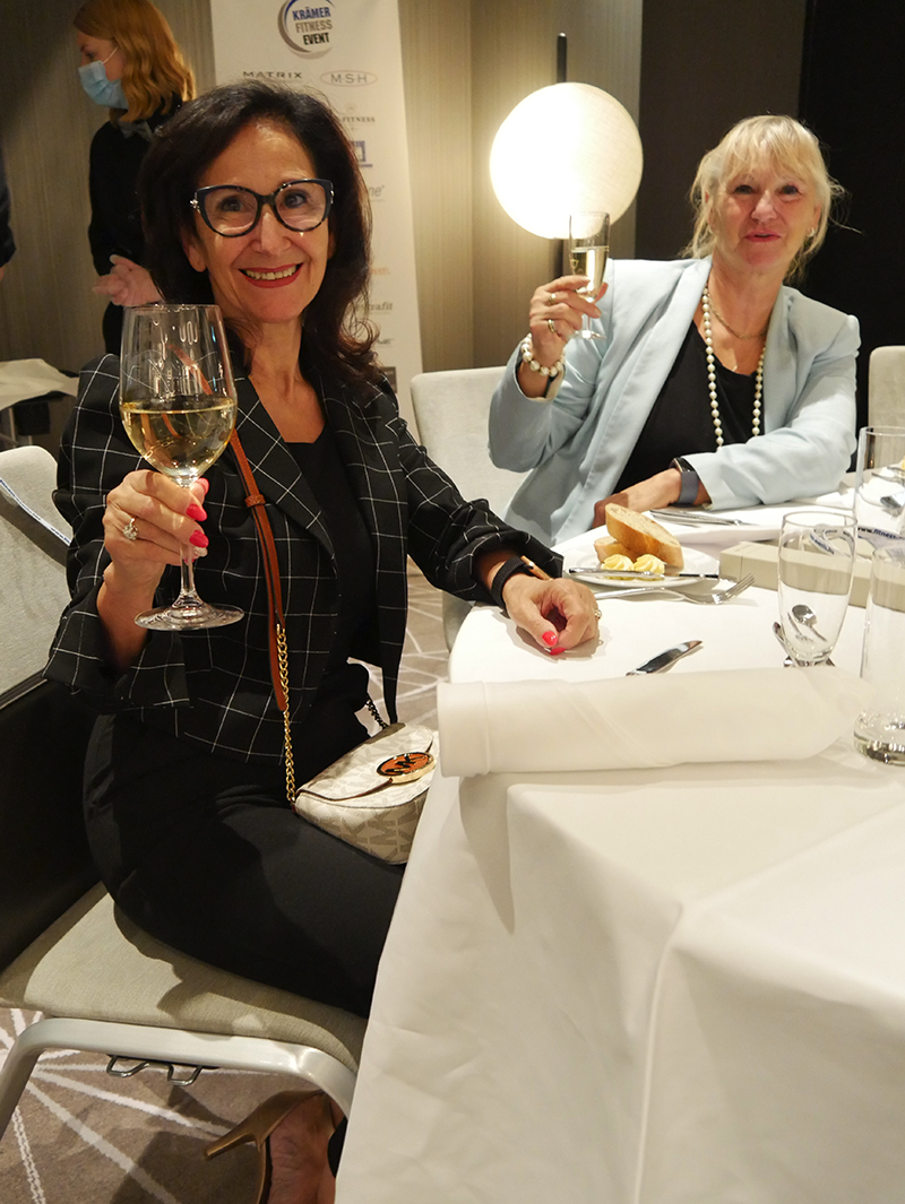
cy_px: 602
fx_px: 1184
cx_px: 452
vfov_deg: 53.9
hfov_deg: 41.8
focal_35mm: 34
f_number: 4
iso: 3200
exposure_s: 1/25
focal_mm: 17
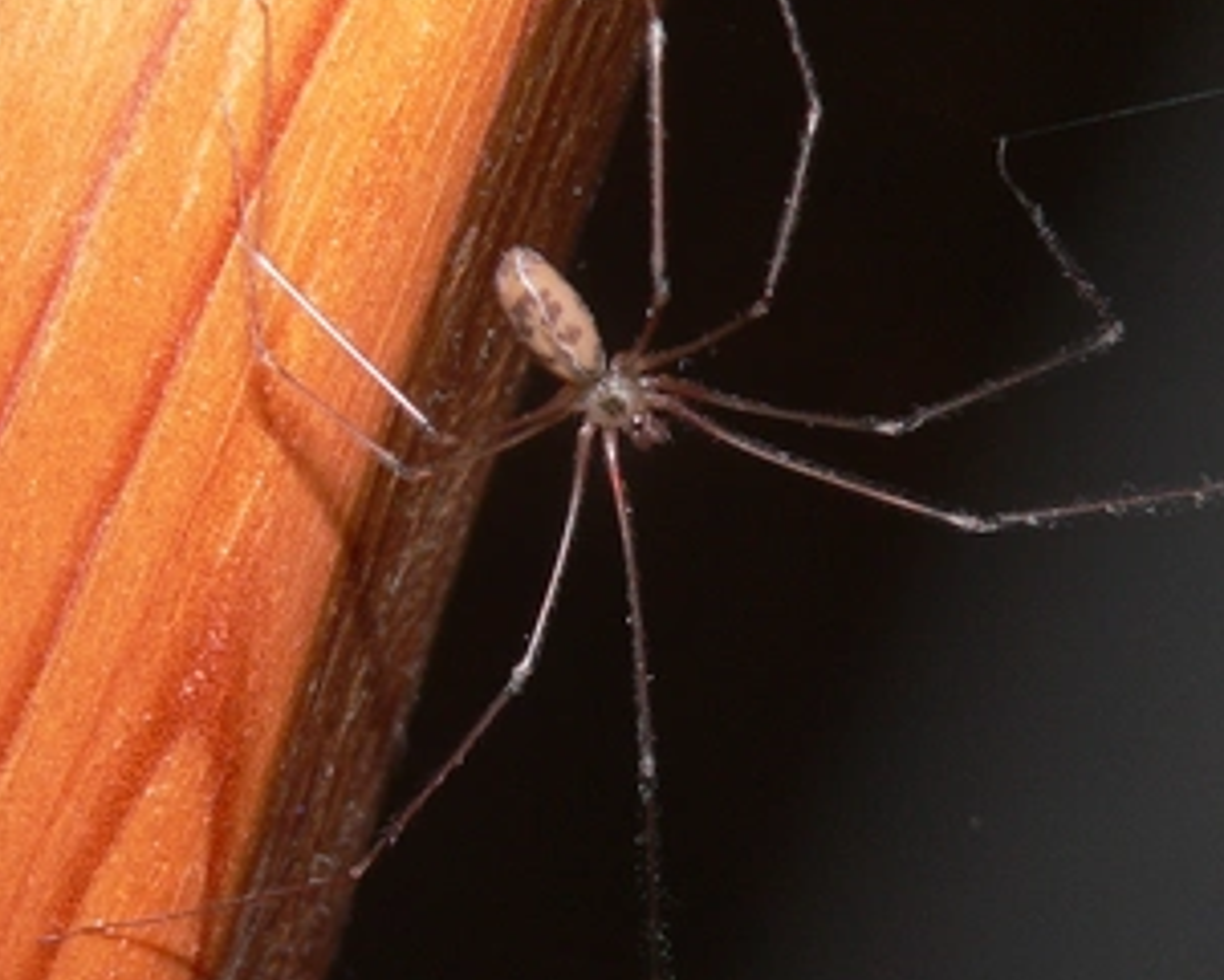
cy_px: 504
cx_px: 638
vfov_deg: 11.4
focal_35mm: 135
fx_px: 4892
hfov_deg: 14.3
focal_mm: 10.7
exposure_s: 1/60
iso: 100
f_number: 4
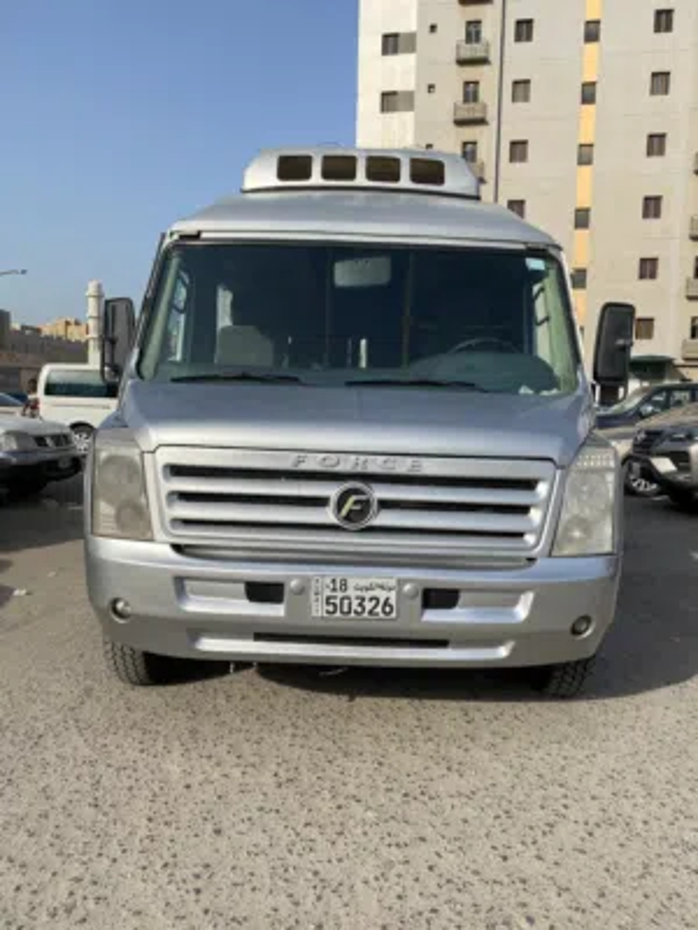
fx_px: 699
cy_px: 465
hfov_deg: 53.1
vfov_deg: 67.3
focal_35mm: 26
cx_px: 349
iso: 32
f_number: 1.8
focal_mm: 4.25
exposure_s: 1/3205
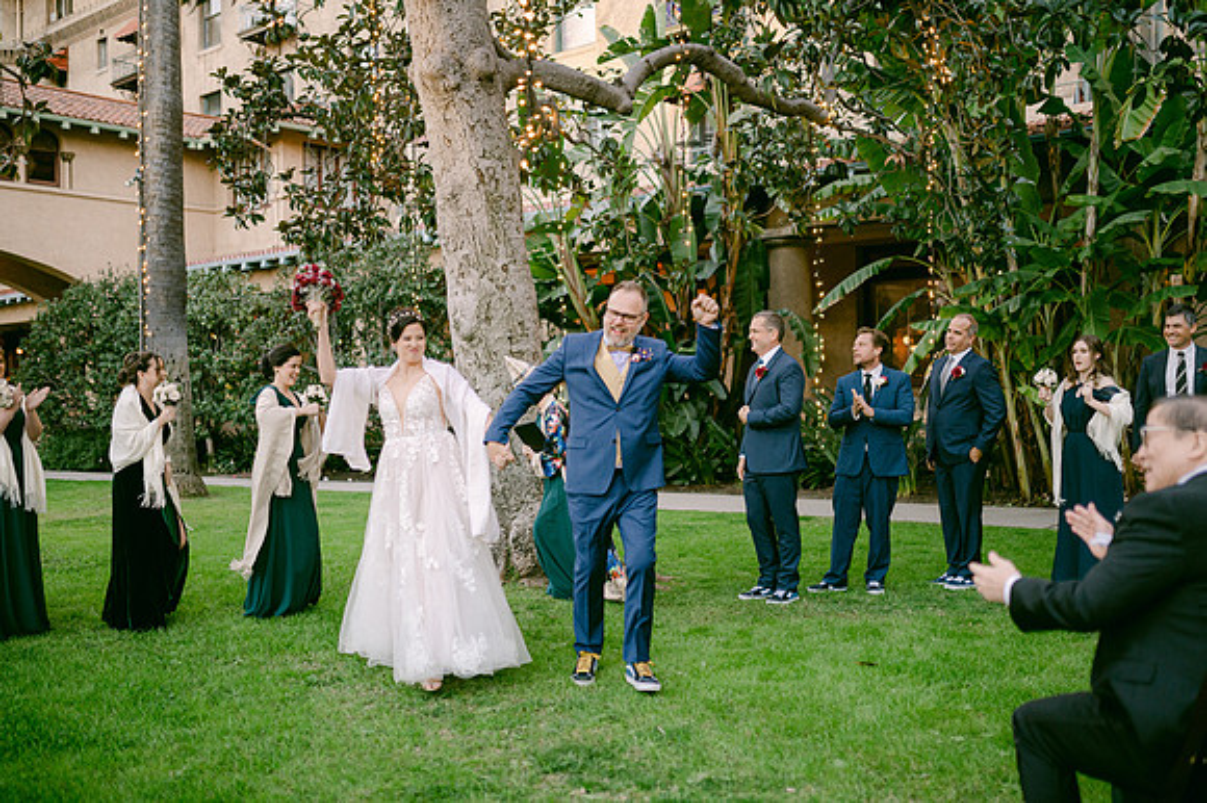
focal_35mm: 36
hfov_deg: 53.3
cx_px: 612
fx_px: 1204
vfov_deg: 36.9
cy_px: 402
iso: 1000
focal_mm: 35
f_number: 1.4
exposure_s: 1/1250
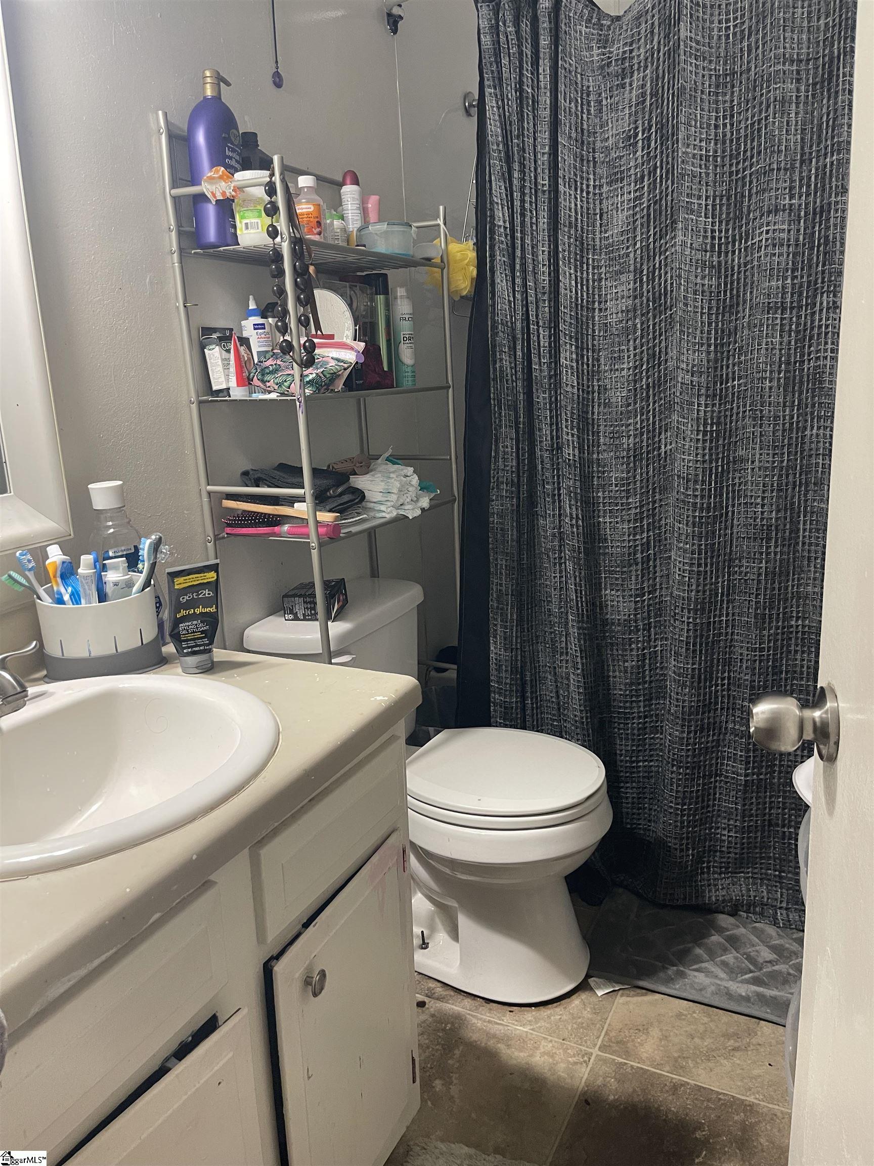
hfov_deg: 54.9
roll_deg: +2.4
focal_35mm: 25
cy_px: 583
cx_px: 437
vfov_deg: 69.4
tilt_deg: -12.8
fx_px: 842
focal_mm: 5.1
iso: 250
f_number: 1.6
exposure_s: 1/60
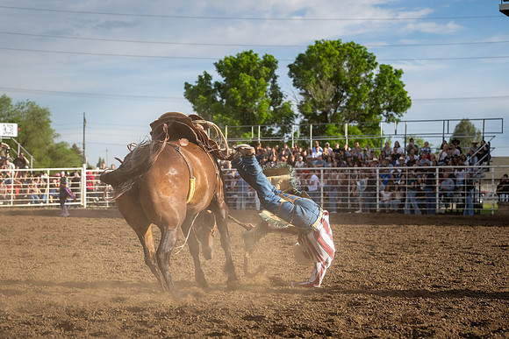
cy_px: 204
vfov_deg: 15.6
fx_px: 1239
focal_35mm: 88
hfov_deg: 23.2
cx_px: 244
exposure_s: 1/10000
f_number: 3.5
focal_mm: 65
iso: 800
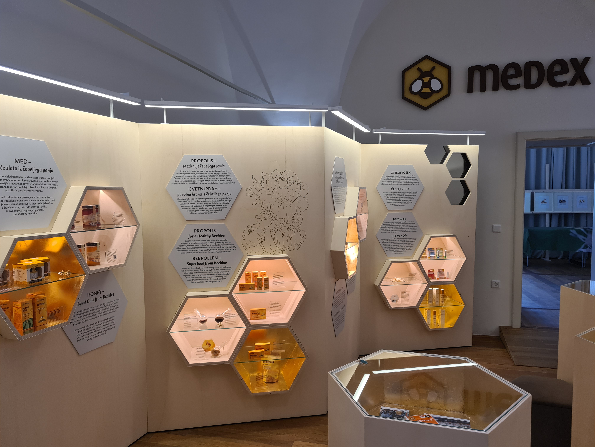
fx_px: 447
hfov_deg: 67.3
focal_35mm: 26
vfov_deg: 53.1
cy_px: 224
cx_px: 298
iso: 100
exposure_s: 1/50
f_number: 1.8
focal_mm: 5.4
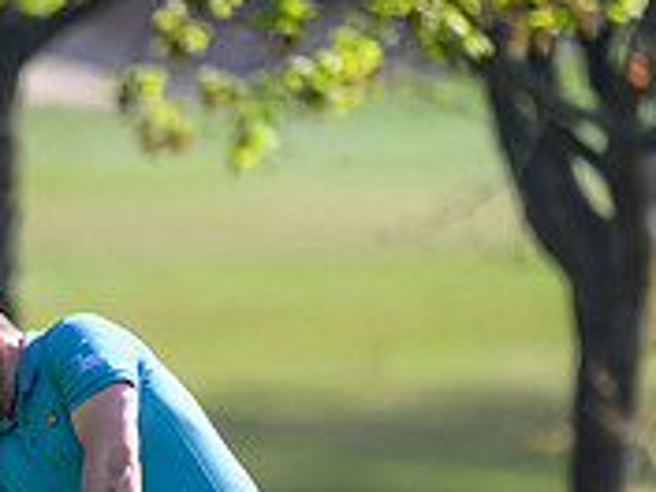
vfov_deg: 0.6
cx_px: -135
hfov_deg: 0.8
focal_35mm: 2391
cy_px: 433
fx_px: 45311
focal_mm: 560
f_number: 4
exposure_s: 1/3200
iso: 500
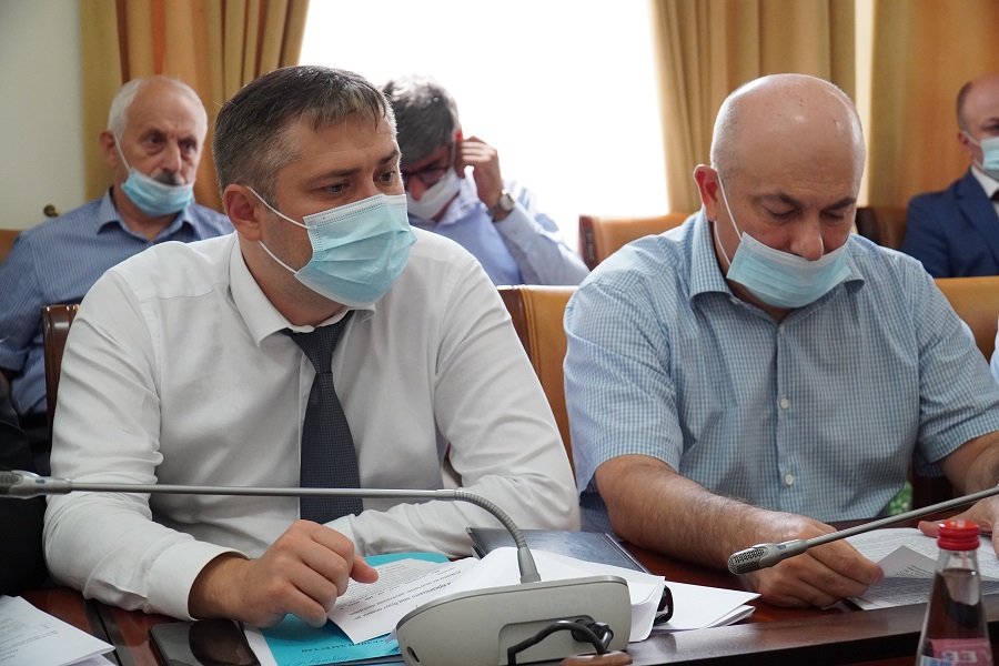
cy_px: 333
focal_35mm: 58
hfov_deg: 34.2
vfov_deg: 23.2
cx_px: 500
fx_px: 1623
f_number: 5
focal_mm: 39
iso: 3200
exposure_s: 1/320
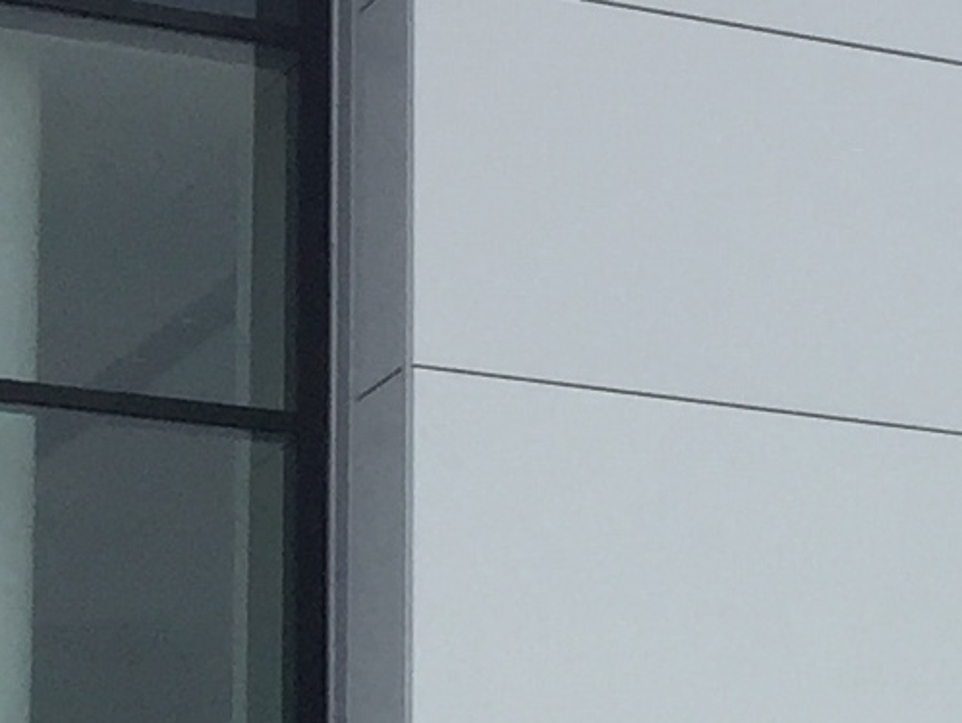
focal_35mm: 190
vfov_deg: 7.7
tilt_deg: +10.0
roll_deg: +1.5
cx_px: 2324
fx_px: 5283
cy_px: 1005
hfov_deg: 9.3
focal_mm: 4.15
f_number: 2.2
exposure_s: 1/4405
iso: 32
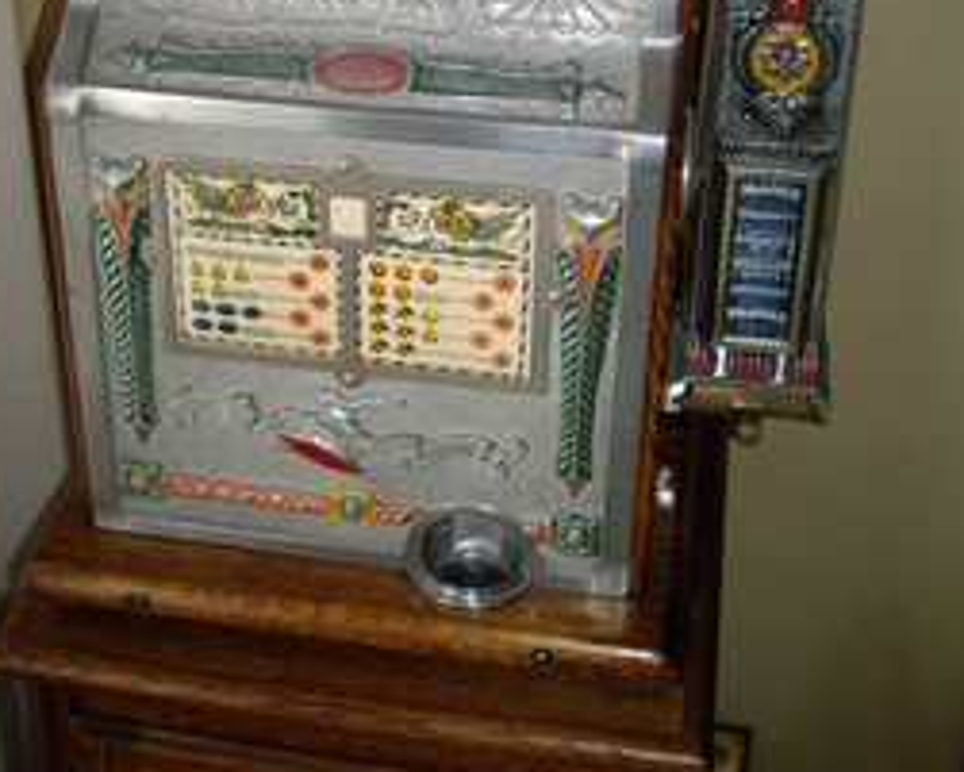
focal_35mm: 59
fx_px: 1684
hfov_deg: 31.9
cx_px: 399
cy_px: 65
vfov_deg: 25.0
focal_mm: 6.2
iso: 200
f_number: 2.7
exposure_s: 1/40
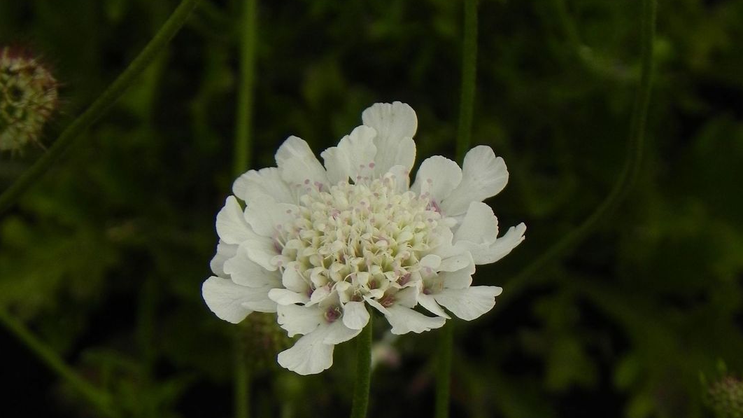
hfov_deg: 8.0
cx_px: 371
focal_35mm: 270
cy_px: 226
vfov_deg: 4.5
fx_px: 5319
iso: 160
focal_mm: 44
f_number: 5
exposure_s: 1/1000
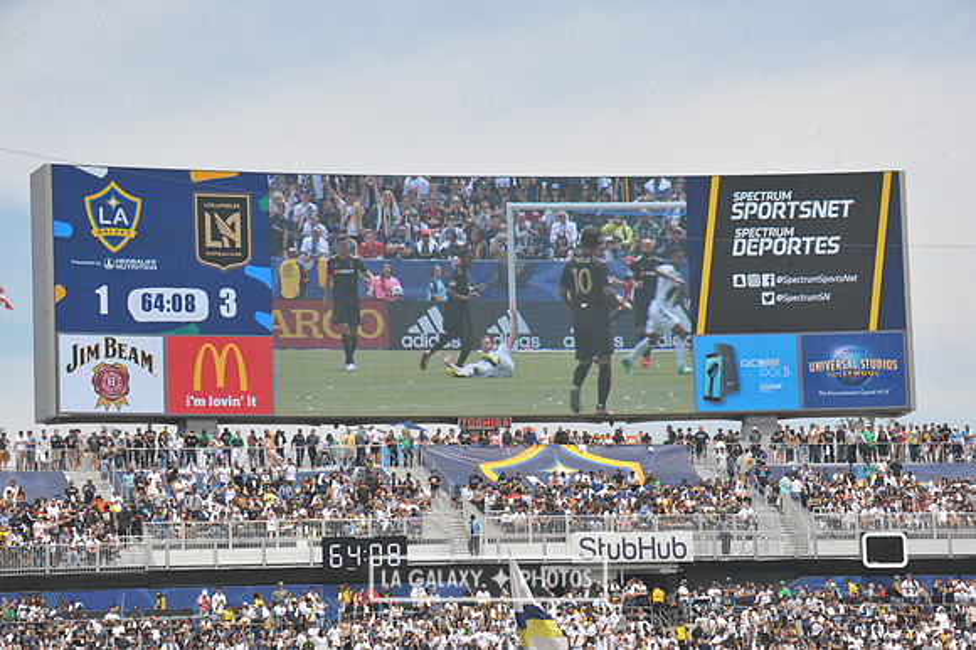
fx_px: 3658
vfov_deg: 10.1
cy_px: 325
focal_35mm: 135
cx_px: 488
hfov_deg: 15.2
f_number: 11
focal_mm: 135
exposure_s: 1/500
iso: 320
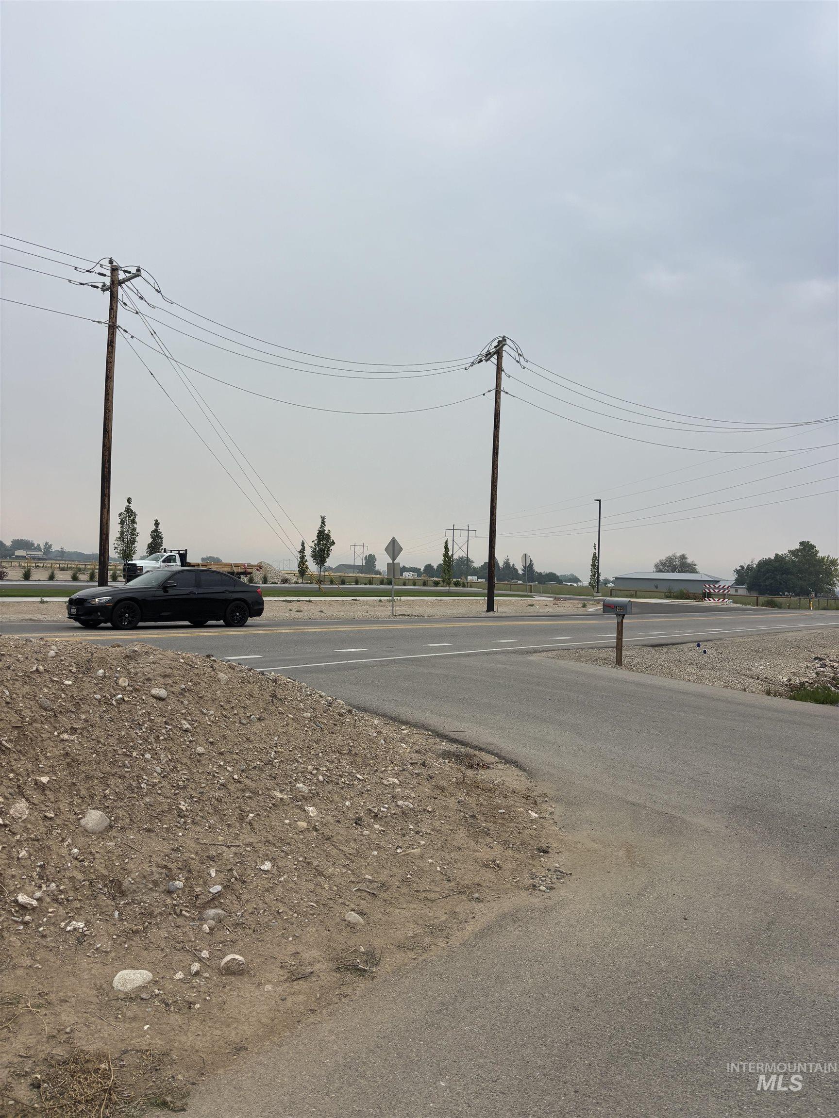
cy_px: 559
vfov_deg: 67.3
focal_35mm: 26
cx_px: 420
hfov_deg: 53.1
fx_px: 840
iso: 50
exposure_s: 1/1845
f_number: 1.6
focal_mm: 5.96
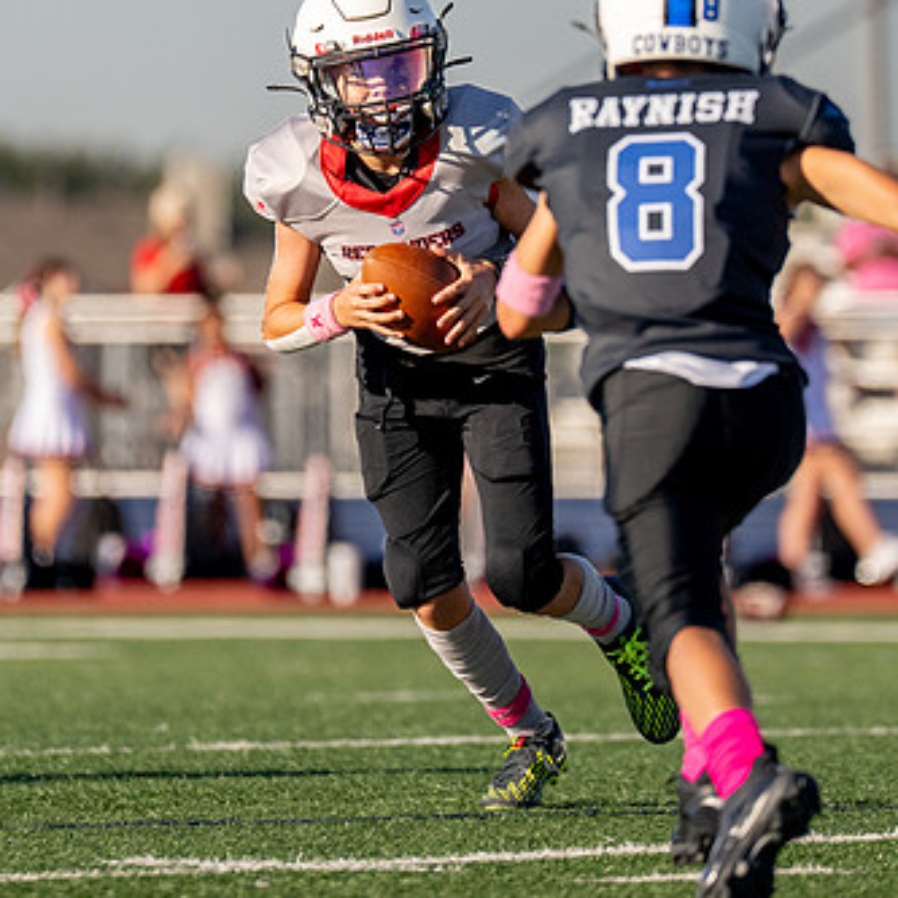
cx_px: 509
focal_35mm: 577
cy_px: 227
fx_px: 16935
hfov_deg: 3.0
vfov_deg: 3.0
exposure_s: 1/5000
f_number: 2.8
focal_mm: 200
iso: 250
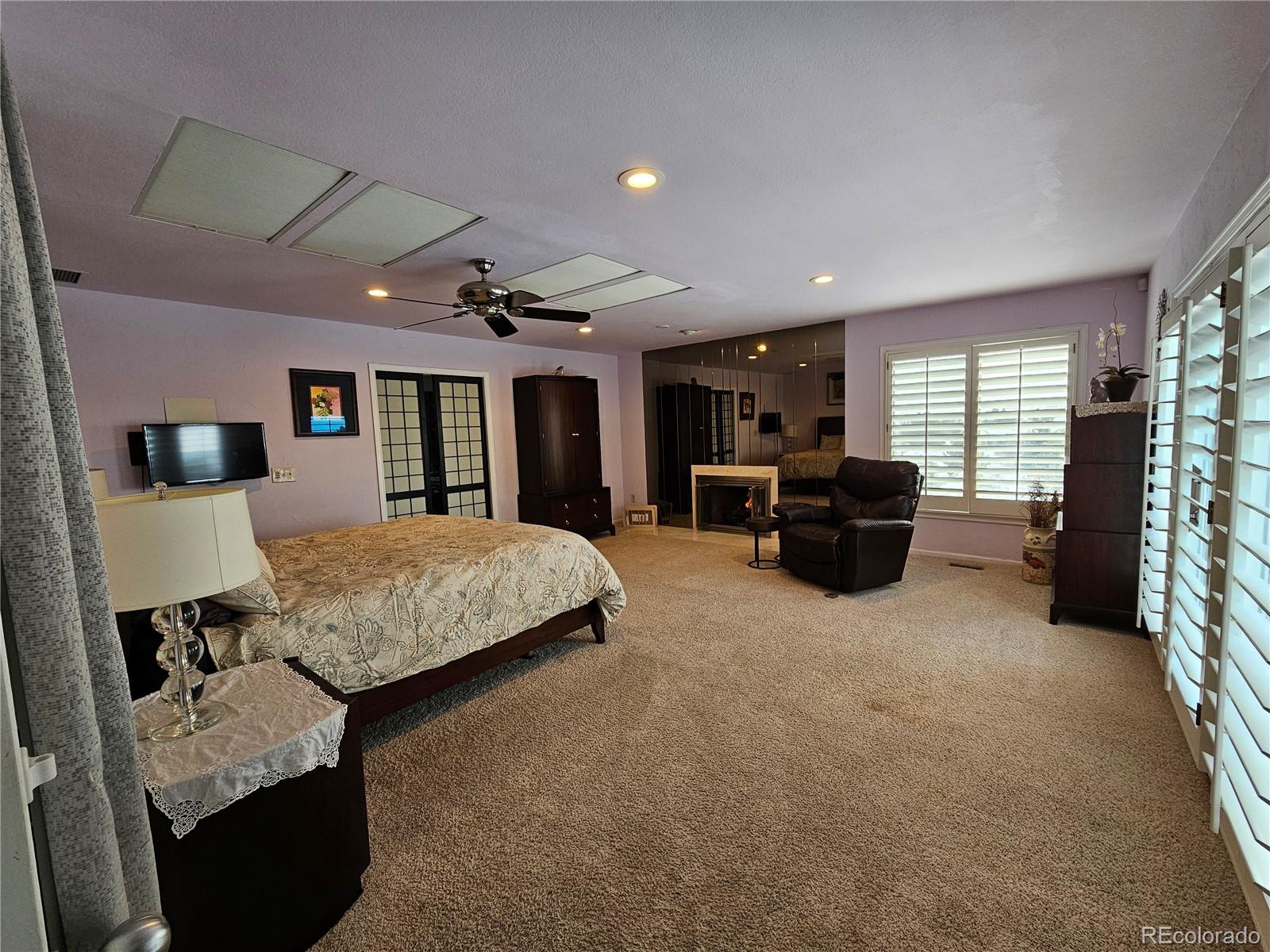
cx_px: 635
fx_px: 477
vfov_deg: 89.9
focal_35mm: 13
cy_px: 476
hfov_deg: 106.2
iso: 64
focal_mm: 2.2
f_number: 2.2
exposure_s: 1/60
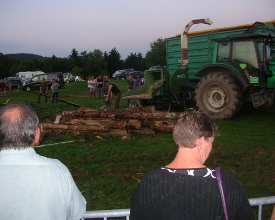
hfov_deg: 49.0
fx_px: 301
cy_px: 109
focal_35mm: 37
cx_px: 146
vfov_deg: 40.1
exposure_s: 1/60.1
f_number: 2.8
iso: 104
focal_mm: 5.8
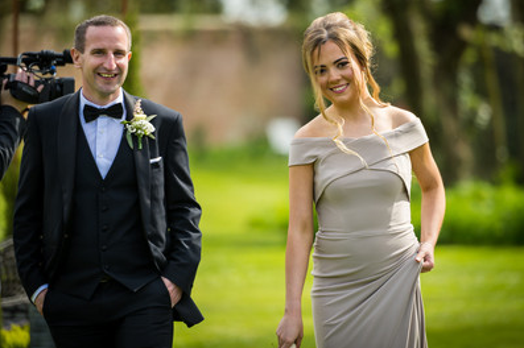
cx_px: 315
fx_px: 3519
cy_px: 167
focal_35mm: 242
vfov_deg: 5.7
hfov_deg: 8.5
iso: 100
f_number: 2.8
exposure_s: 1/640
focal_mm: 200
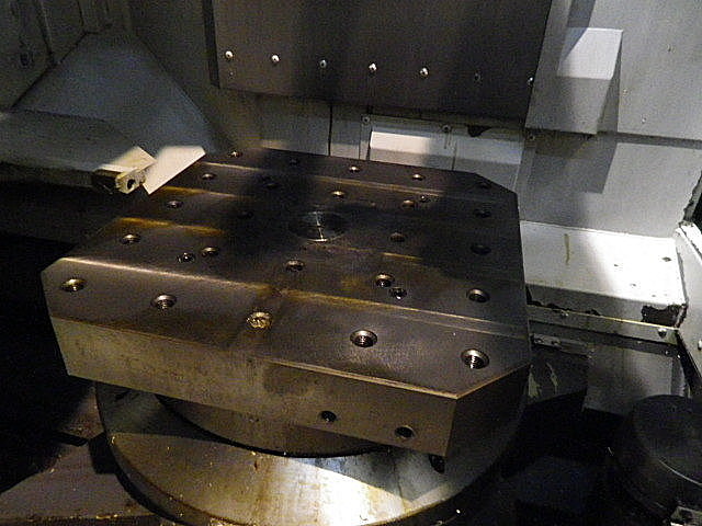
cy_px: 263
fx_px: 507
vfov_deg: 54.9
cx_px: 351
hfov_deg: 69.4
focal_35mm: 25
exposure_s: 1/4
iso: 800
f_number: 3.5
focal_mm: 4.5
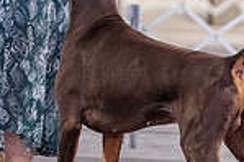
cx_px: 82
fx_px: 3358
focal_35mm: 496
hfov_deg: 4.2
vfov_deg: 2.8
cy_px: -48
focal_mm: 127
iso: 6400
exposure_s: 1/400
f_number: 2.8
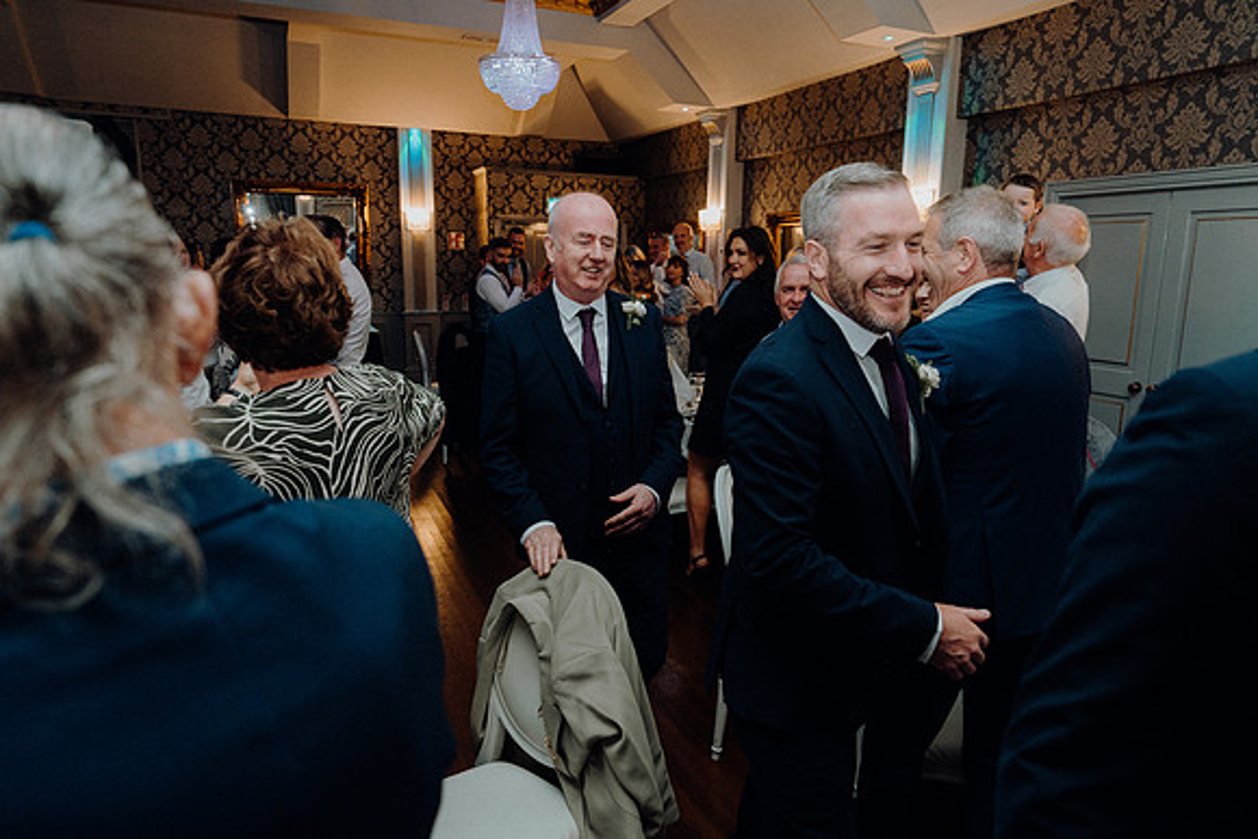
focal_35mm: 24
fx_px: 839
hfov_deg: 73.7
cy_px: 420
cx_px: 629
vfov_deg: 53.2
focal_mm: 24
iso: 2500
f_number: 3.5
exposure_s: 1/160
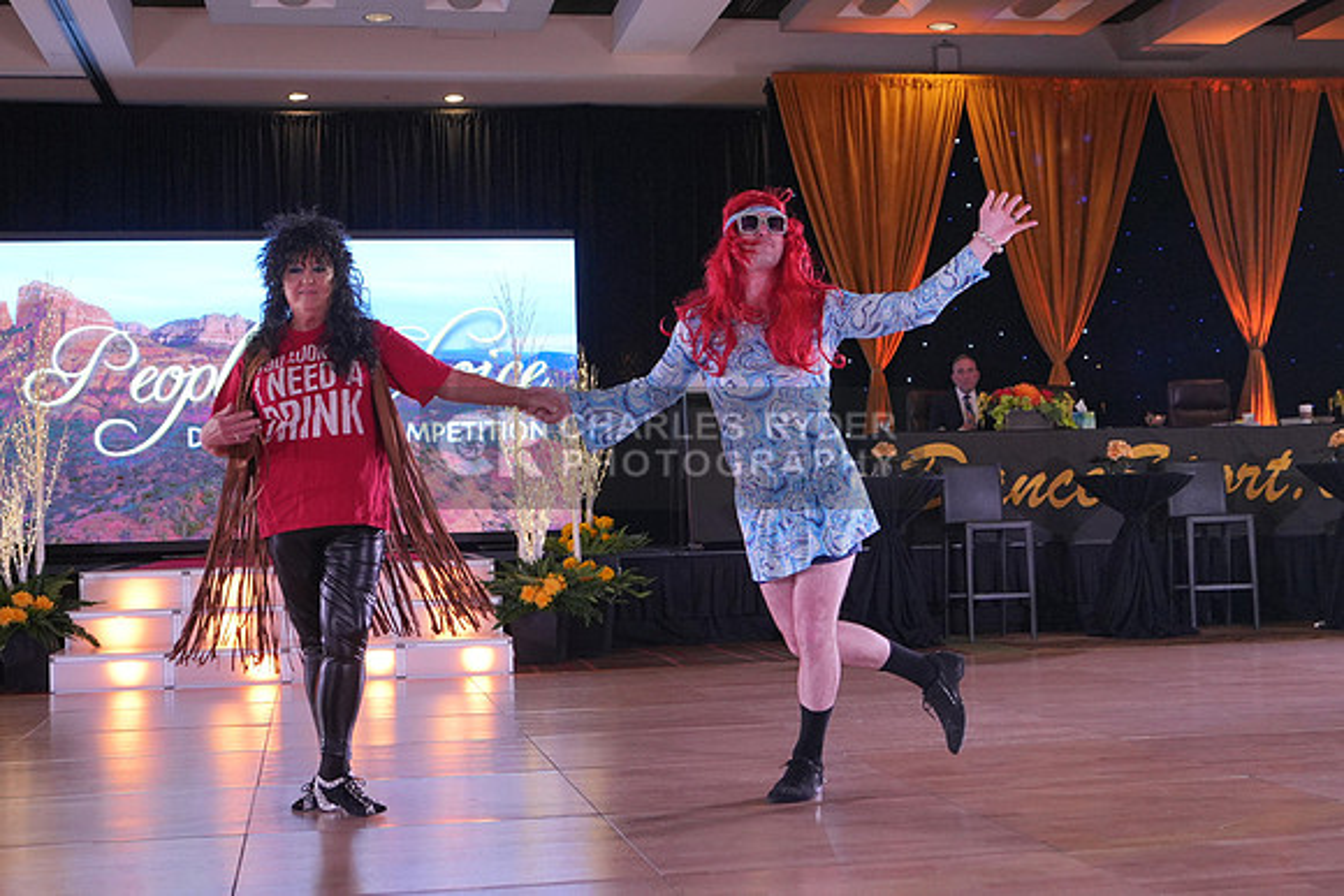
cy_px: 448
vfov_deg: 26.0
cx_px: 672
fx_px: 1942
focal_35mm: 52
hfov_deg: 38.2
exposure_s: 1/400
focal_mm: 35
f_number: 4
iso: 1600
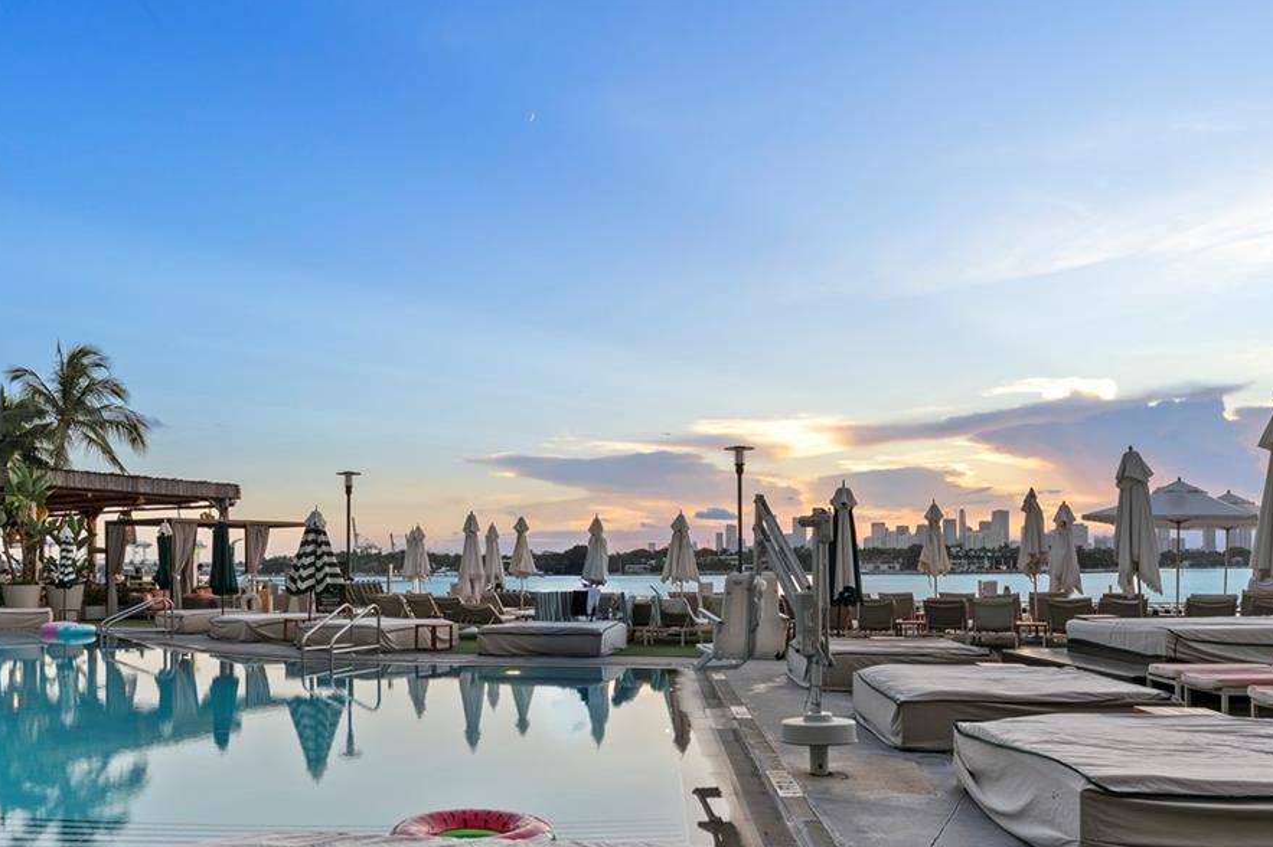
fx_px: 1025
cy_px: 555
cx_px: 567
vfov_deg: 44.4
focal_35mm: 29
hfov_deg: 63.5
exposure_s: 1/4
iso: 100
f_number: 10
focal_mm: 16
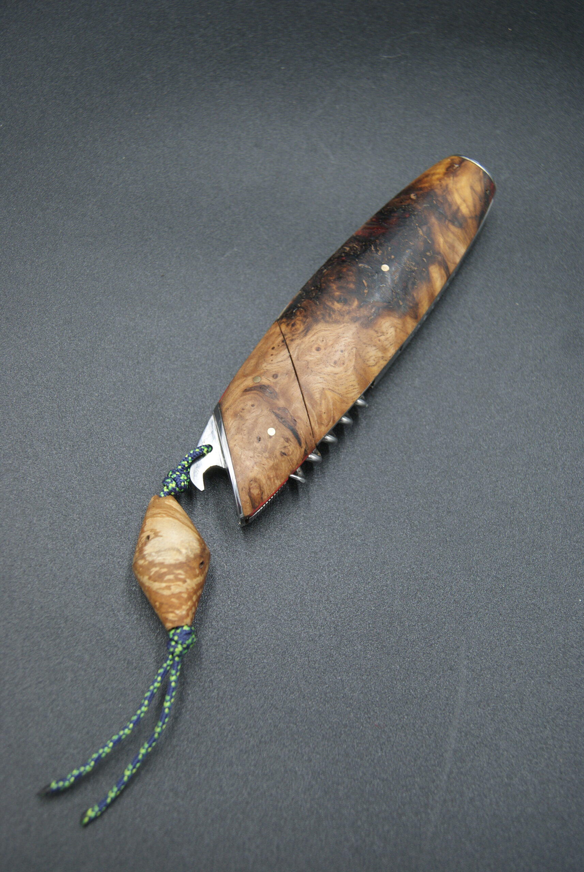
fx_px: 1019
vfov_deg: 46.3
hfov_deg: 32.0
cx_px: 292
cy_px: 436
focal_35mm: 42
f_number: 4.5
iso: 100
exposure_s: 1/50
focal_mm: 28
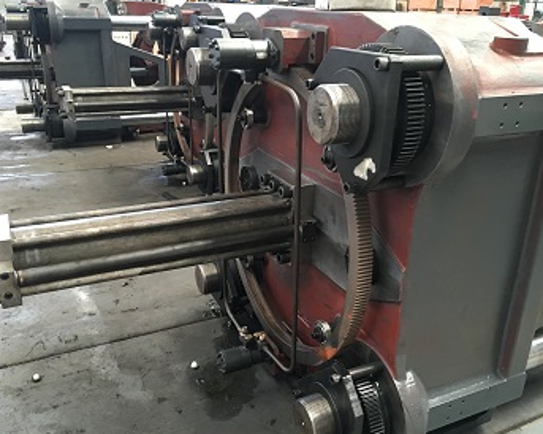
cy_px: 236
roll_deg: -1.7
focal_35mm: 33
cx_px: 291
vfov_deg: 44.5
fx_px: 530
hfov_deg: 54.2
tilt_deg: -21.9
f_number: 2.2
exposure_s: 1/10
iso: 100
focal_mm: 4.15
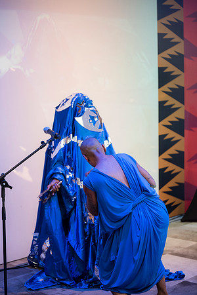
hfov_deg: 19.5
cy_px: 148
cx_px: 98
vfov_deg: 28.8
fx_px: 575
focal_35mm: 70
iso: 1250
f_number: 2.8
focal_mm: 70
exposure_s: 1/125
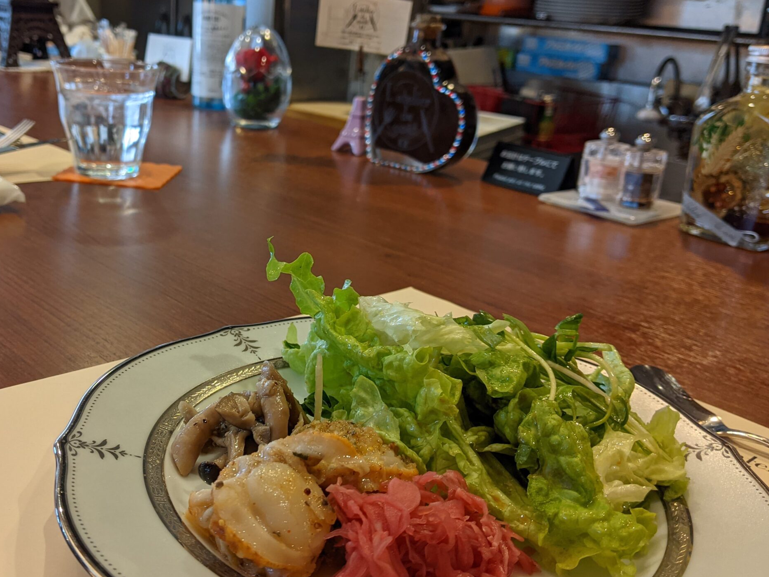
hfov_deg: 49.4
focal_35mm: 37
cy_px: 302
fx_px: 822
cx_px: 267
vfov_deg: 38.7
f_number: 1.8
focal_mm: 4.44
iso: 85
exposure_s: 1/25
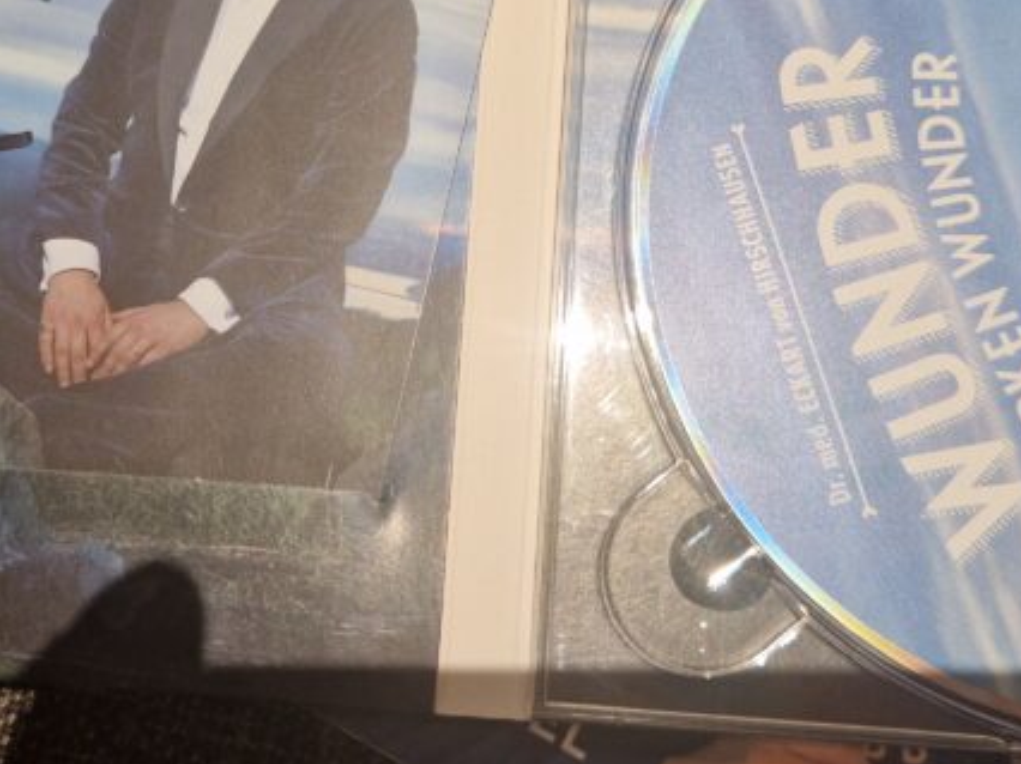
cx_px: 467
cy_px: 168
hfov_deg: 35.5
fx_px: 1592
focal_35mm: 54
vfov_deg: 26.6
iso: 250
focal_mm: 5.4
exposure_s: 1/100
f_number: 1.8
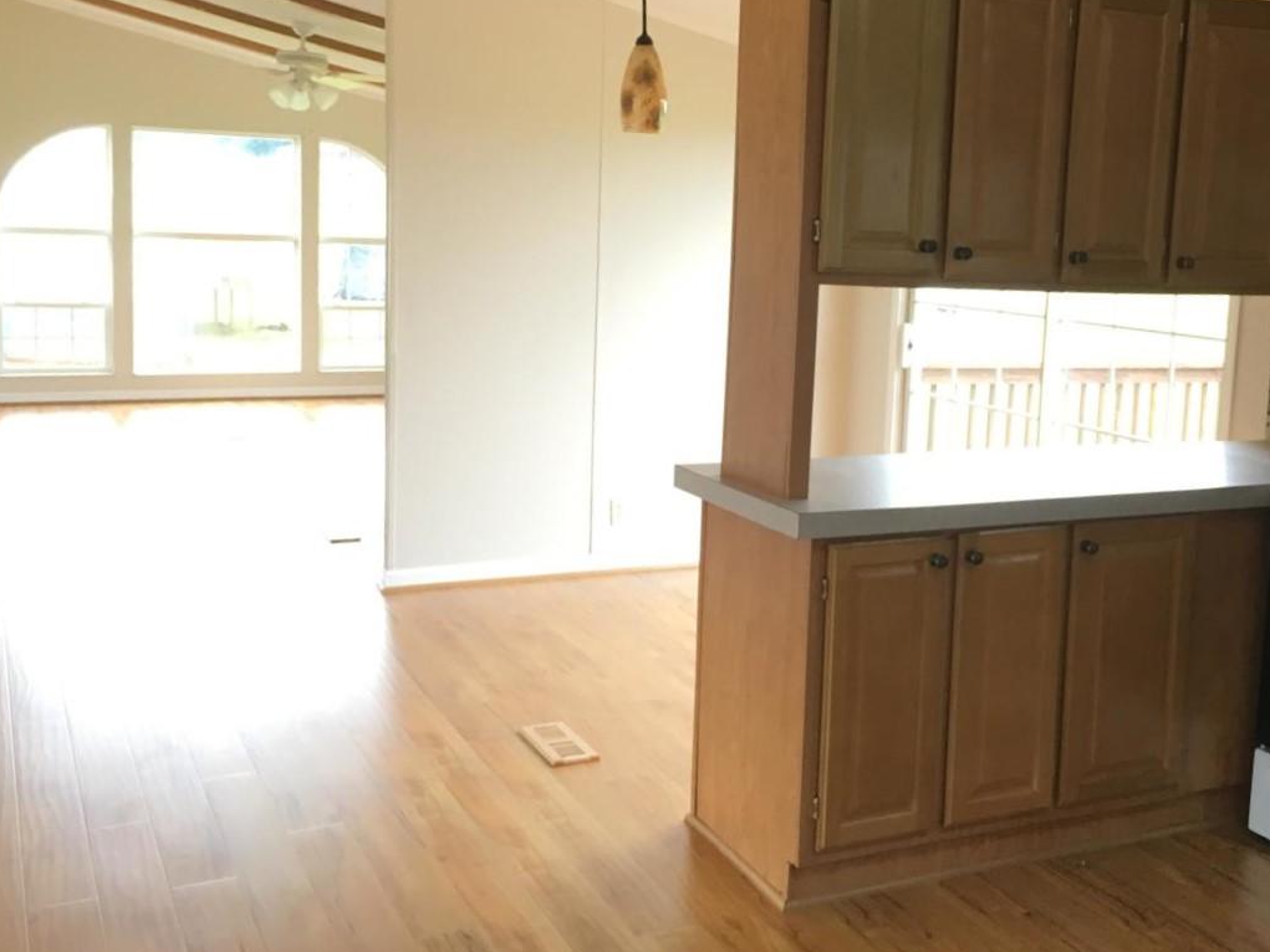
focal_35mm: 35
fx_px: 1284
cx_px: 702
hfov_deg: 52.5
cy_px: 390
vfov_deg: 40.6
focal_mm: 4.15
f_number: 2.2
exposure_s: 1/30
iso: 32
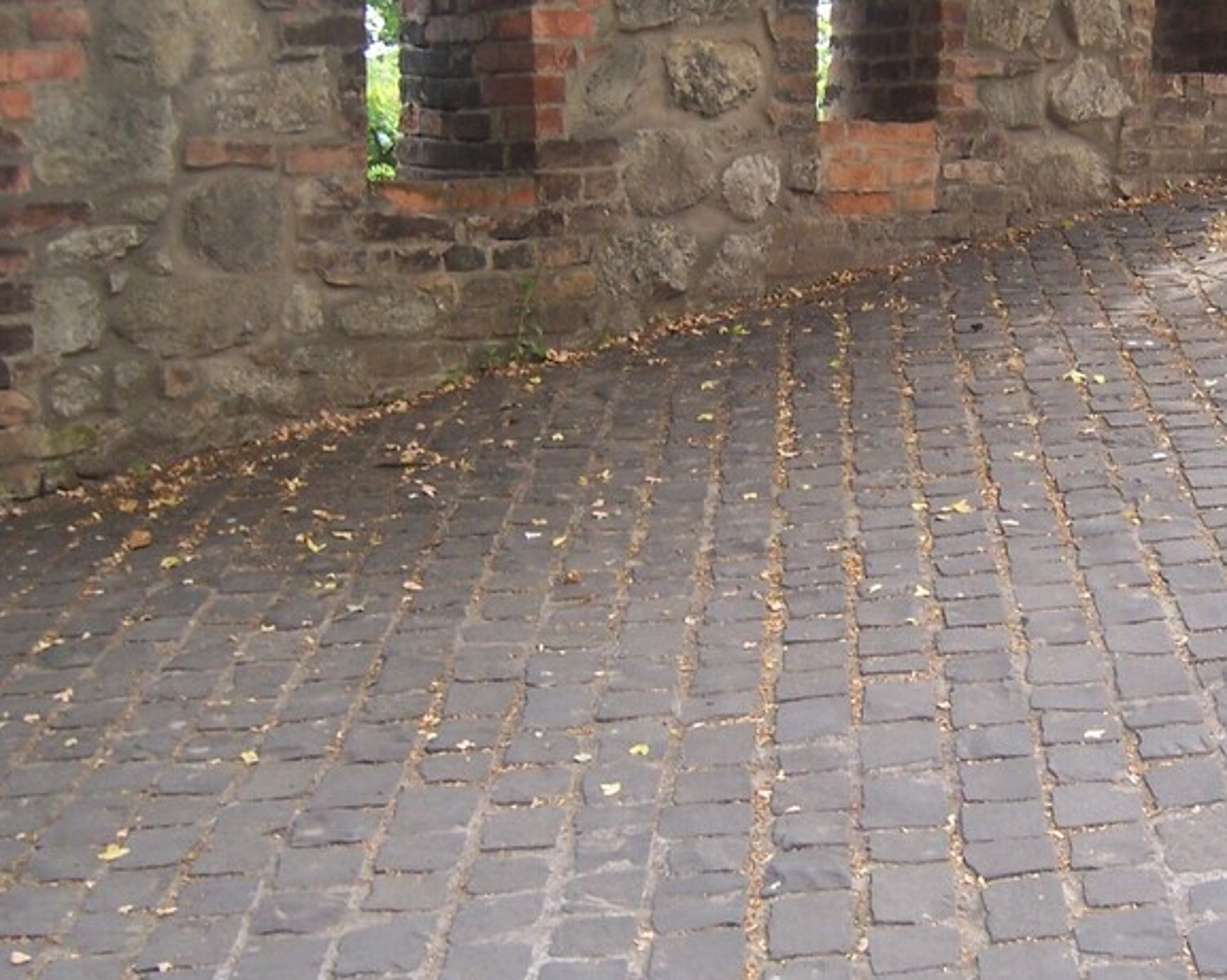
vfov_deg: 23.4
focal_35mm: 65
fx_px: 2359
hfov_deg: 28.6
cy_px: 383
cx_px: 952
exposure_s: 1/80
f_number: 2.8
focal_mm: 6.2
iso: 80
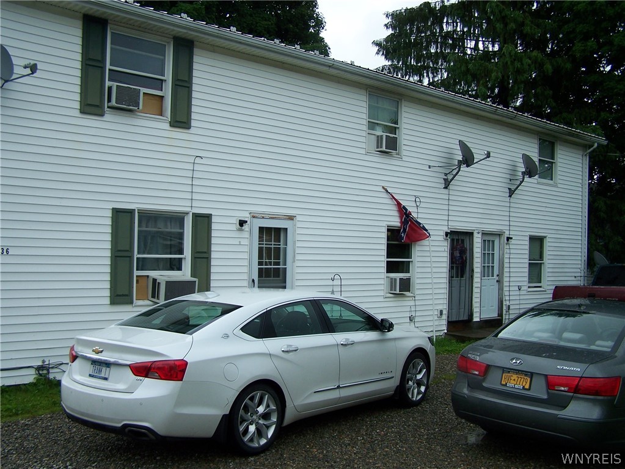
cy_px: 234
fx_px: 686
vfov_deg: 37.7
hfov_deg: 49.0
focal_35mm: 38
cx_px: 312
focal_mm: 6.3
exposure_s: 1/500
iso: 80
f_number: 2.8
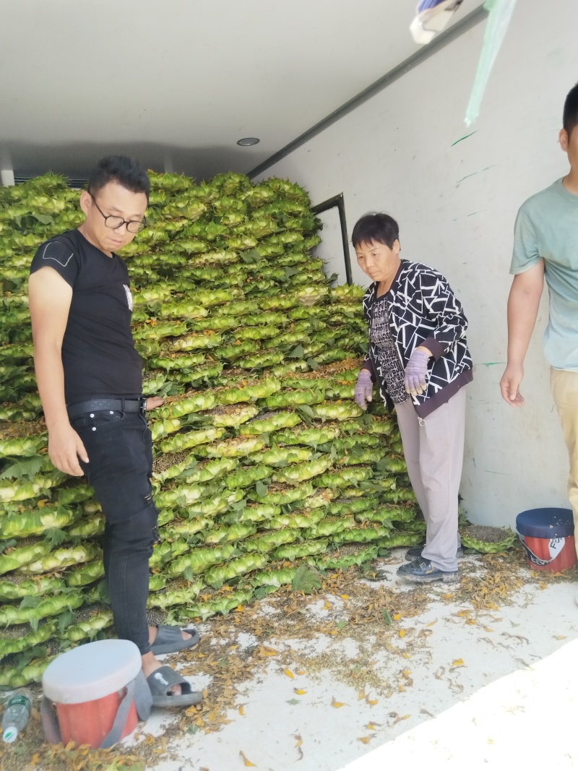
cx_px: 289
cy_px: 386
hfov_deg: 53.1
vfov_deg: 67.3
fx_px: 579
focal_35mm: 26
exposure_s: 1/270
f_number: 1.9
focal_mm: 4.95
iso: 100
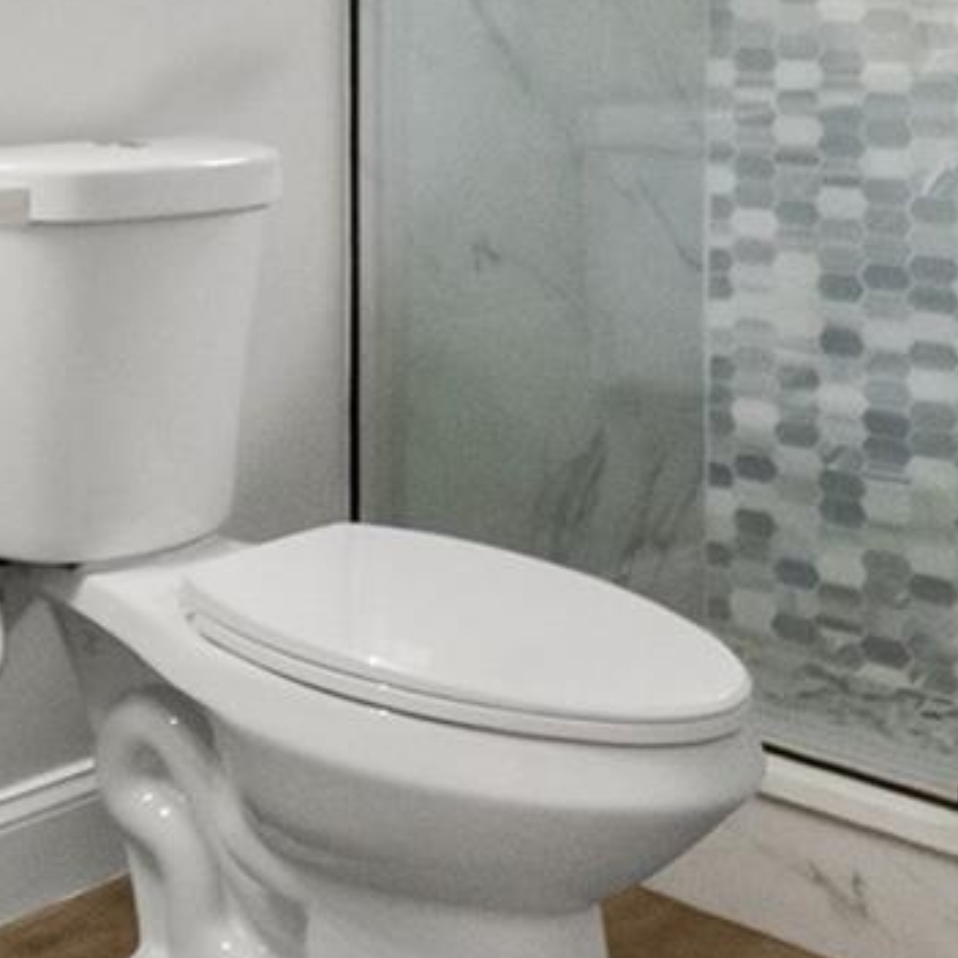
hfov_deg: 25.9
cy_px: -1
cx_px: -240
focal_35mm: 58
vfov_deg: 27.8
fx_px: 1816
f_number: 4
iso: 2000
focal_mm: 10
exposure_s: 1/500
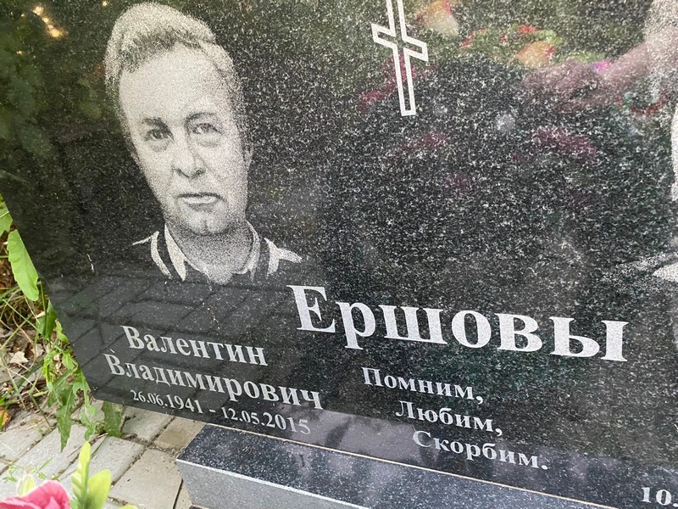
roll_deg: +10.6
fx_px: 509
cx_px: 339
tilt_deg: -24.7
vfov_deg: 53.1
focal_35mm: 26
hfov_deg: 67.3
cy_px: 254
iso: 500
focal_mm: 4.25
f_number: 1.8
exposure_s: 1/41
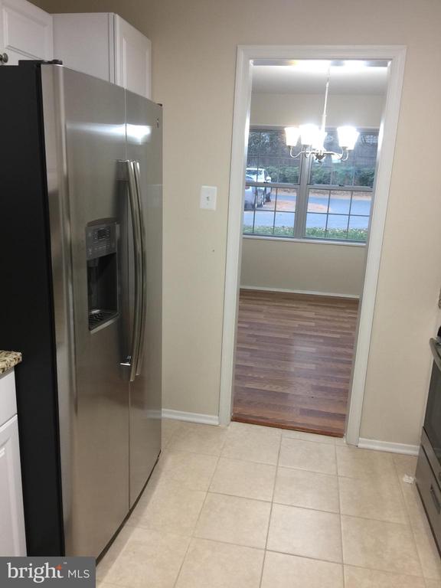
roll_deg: -2.4
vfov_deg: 61.7
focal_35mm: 29
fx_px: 493
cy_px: 294
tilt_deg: -11.3
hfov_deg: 48.2
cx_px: 220
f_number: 2.2
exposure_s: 1/15
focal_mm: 4.15
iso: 32
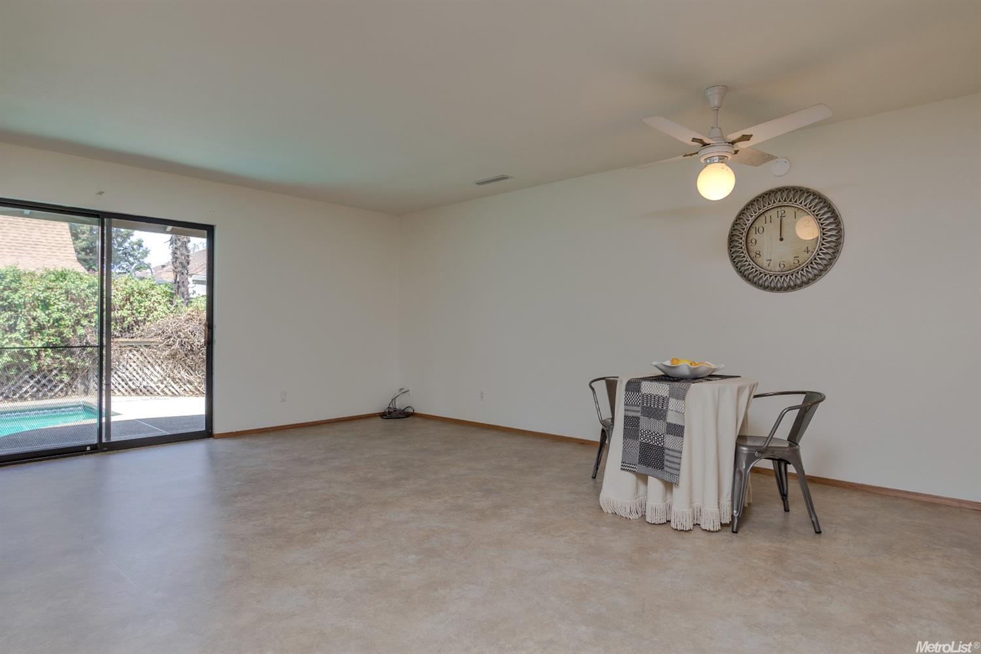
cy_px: 327
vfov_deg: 64.6
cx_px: 490
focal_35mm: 19
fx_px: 518
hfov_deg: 86.9
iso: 100
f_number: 5
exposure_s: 1/60
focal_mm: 13
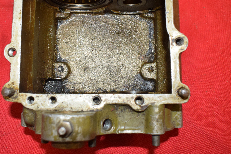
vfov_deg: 33.2
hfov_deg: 48.2
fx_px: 257
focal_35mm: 40
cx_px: 94
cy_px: 57
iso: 800
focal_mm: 18
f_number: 5.6
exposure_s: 1/160
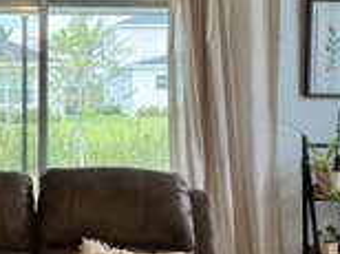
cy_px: 74
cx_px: 64
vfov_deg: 19.5
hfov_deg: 25.5
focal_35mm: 75
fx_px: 736
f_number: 1.78
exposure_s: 1/120
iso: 125
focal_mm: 6.76
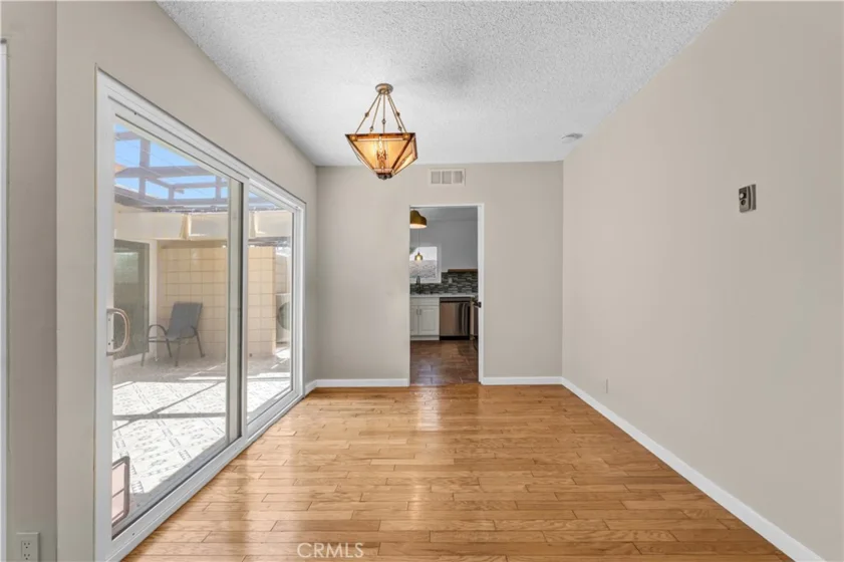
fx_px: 352
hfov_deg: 100.4
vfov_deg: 77.3
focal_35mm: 15
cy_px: 281
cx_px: 422
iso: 320
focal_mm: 15
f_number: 8
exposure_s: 1/50
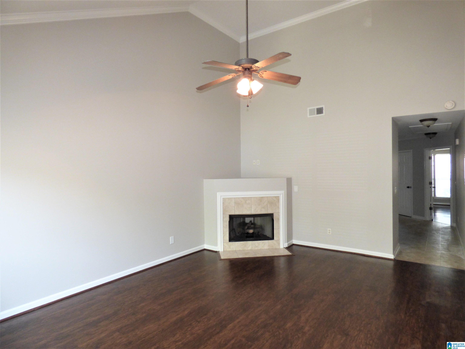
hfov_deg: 81.7
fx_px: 269
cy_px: 174
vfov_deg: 66.0
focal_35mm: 20
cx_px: 232
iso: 400
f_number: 2.8
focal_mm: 3.58
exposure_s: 1/60
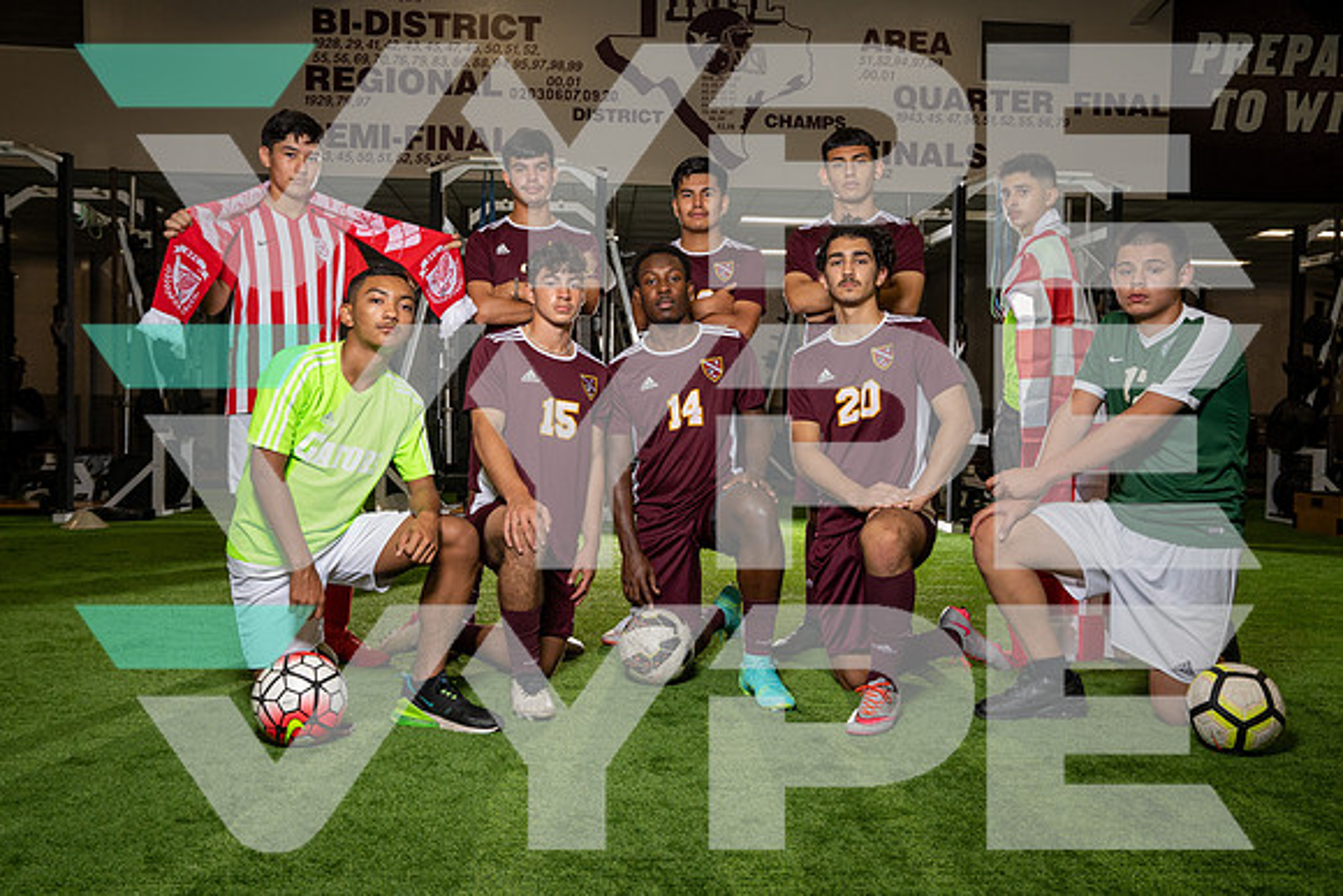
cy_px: 448
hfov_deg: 60.3
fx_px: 1157
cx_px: 672
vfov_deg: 42.3
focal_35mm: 31
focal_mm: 31
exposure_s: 1/250
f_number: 8
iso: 800
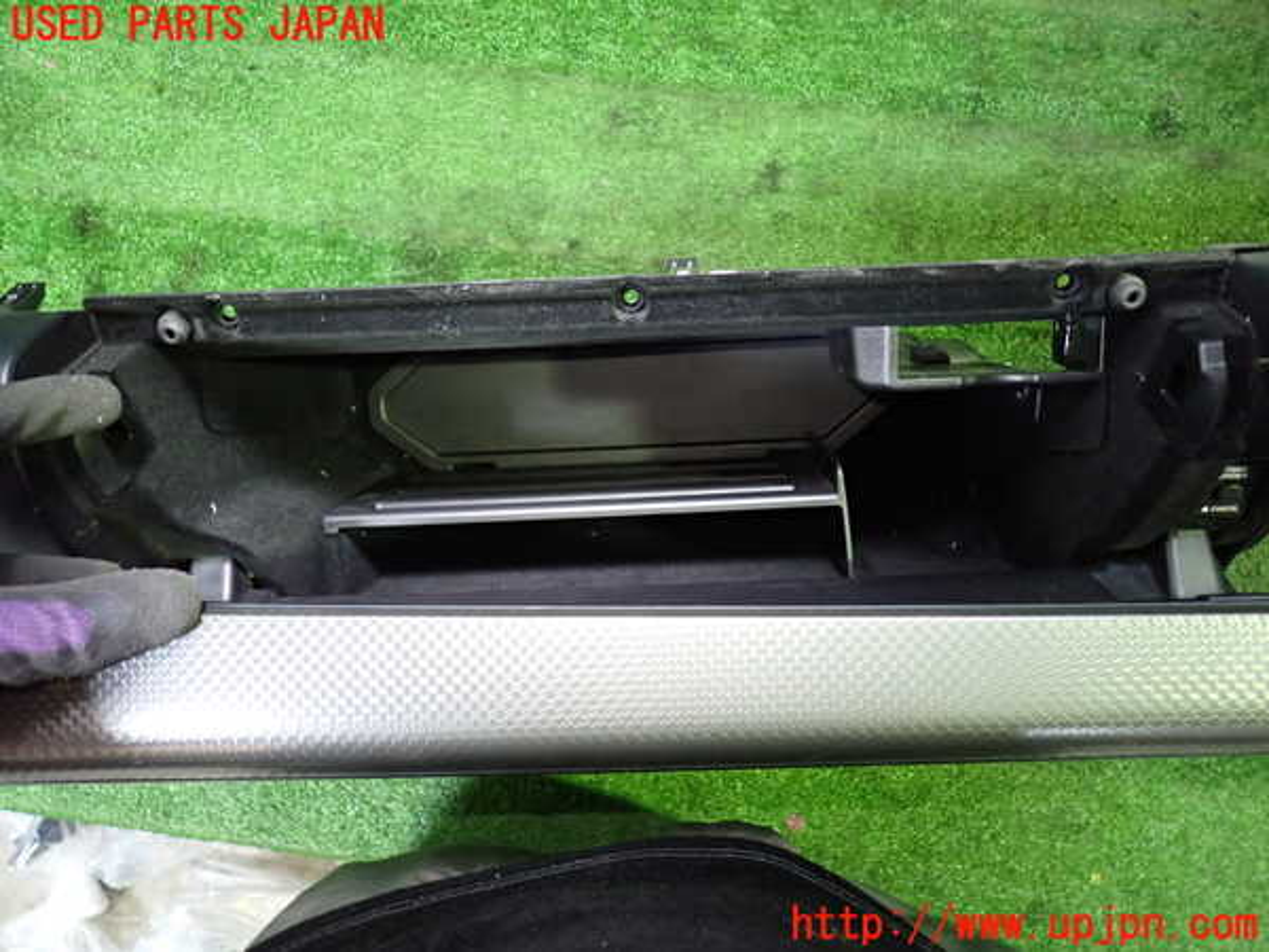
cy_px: 476
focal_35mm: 25
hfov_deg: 69.4
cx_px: 634
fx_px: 916
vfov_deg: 54.9
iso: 500
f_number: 2
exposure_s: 1/30
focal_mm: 4.5
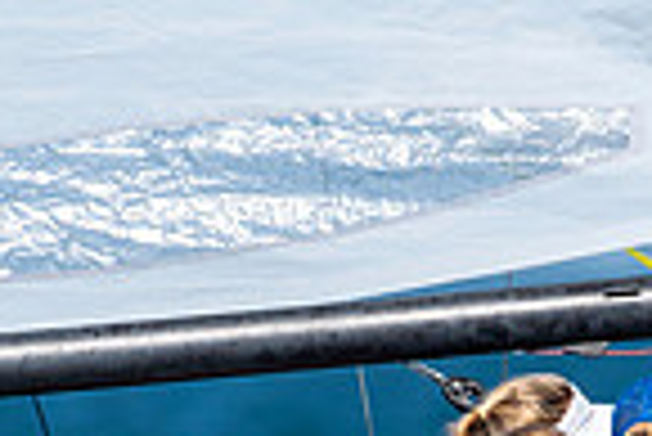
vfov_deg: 0.8
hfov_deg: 1.1
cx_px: 427
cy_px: 690
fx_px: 32632
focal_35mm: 1800
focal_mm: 300
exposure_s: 1/3200
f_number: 5
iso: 200
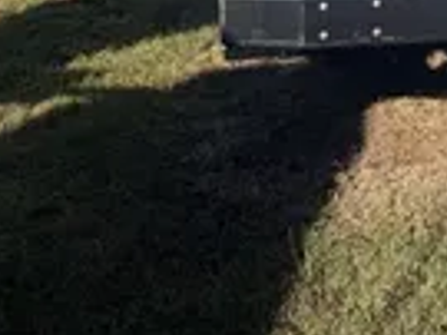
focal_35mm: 71
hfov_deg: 24.9
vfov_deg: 18.7
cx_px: 530
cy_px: -143
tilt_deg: -0.7
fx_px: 916
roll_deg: +1.3
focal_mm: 6.76
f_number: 1.78
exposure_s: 1/6173
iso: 80
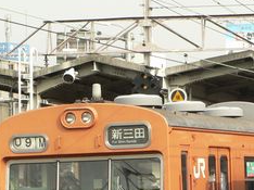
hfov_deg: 10.4
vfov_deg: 7.8
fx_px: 1385
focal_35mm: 189
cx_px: 238
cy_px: 183
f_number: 4
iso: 100
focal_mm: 12.1
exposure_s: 1/320
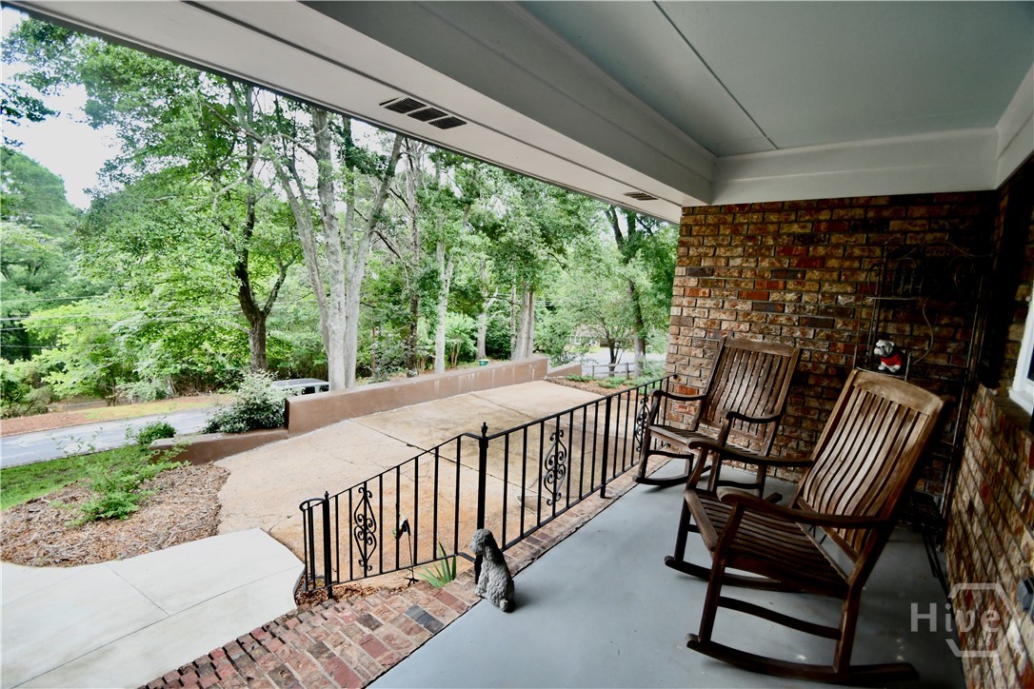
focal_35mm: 15
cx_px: 517
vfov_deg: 77.3
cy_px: 344
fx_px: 431
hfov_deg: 100.4
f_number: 3.5
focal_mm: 10
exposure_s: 1/250
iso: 560
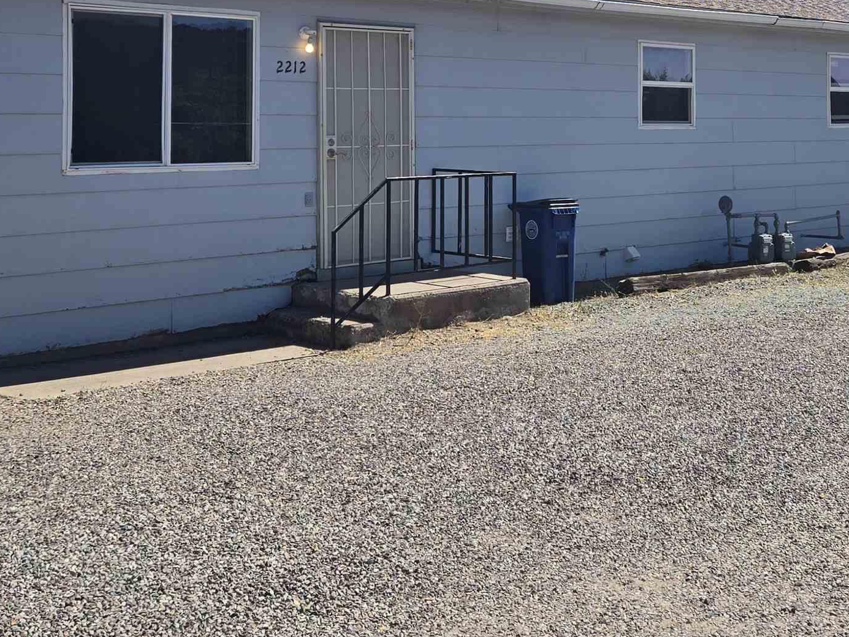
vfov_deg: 27.9
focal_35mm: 51
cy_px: 121
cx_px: 600
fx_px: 1251
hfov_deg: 36.9
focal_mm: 5.4
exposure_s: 1/2240
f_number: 1.8
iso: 25
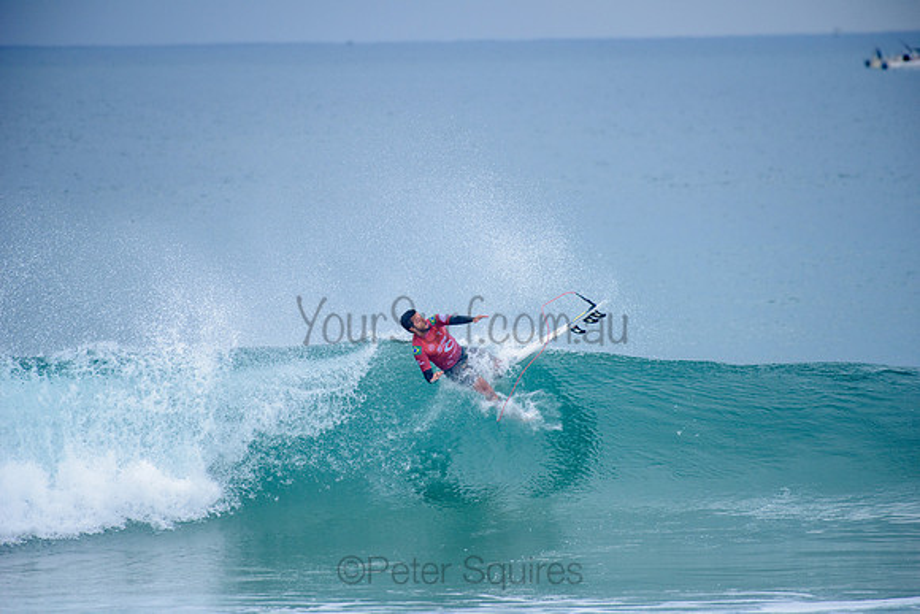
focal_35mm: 500
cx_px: 460
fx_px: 12780
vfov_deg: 2.8
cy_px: 307
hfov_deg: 4.1
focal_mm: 500
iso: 360
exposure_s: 1/1250
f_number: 5.6
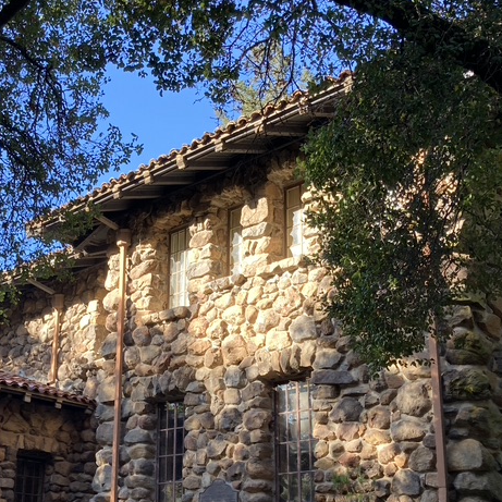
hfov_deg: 30.6
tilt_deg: +18.8
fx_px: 902
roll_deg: -3.4
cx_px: 133
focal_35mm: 55
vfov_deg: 31.0
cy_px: 290
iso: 20
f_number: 1.8
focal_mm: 3.99
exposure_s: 1/137
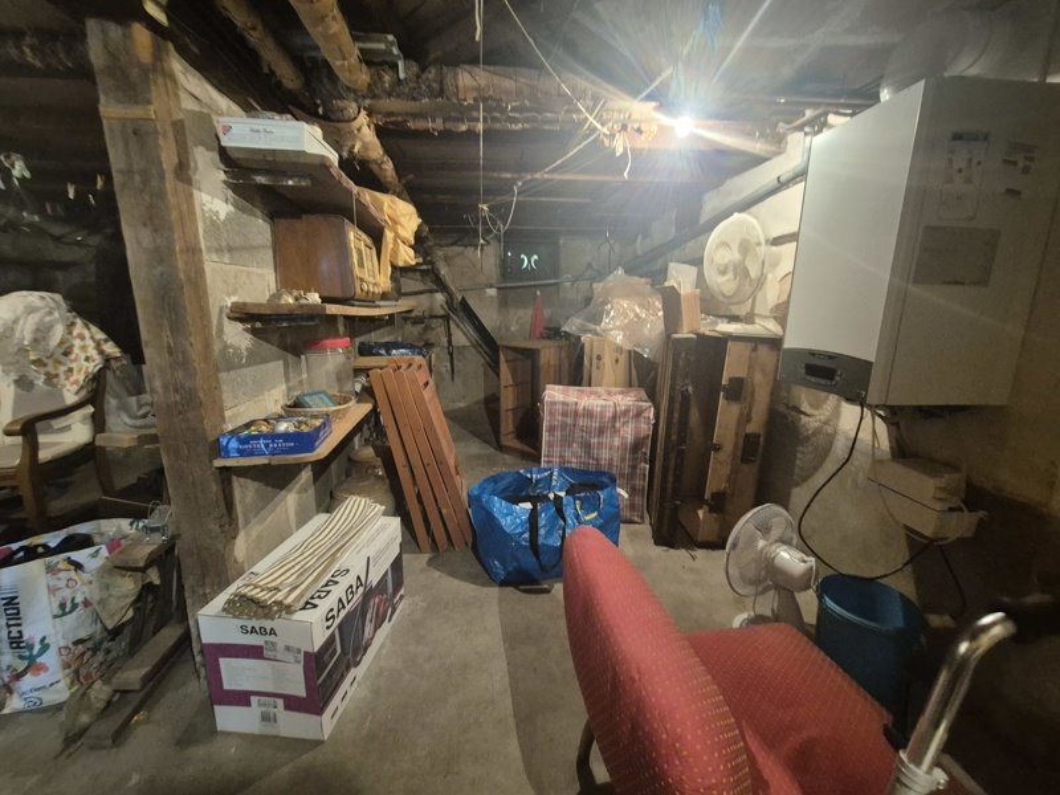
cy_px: 398
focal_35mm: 13
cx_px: 530
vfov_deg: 89.9
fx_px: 398
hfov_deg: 106.2
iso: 1250
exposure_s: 1/33
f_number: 2.2
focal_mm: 2.2
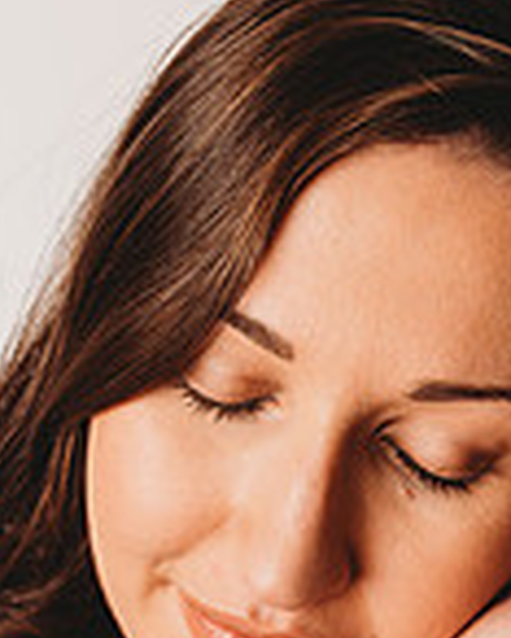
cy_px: 463
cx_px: 345
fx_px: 2738
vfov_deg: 13.2
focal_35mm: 145
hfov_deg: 10.6
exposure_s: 1/160
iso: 100
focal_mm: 50
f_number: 4
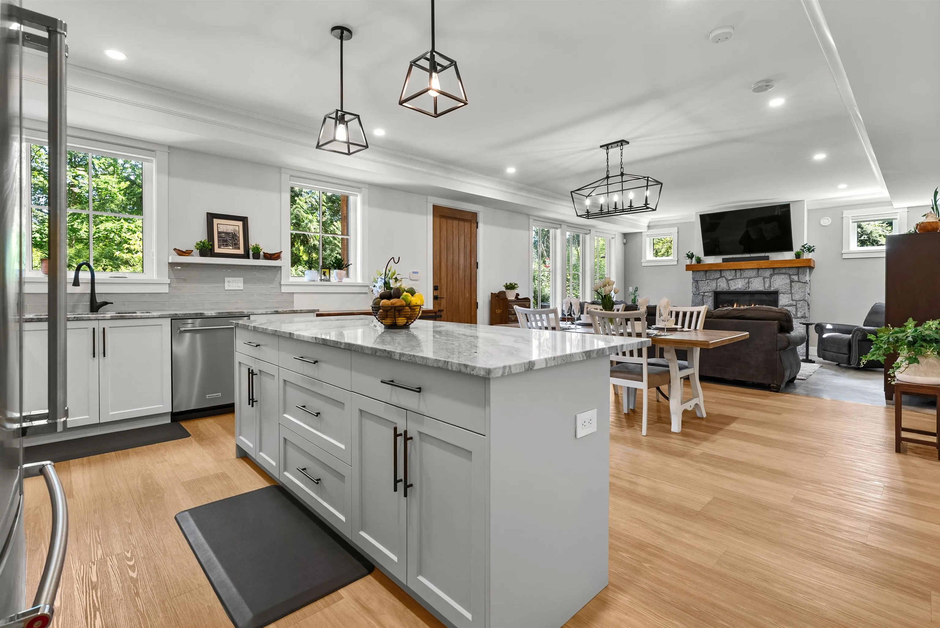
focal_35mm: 16
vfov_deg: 73.8
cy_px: 314
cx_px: 470
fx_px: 418
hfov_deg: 96.7
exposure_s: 1.3
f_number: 9
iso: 100
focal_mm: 16
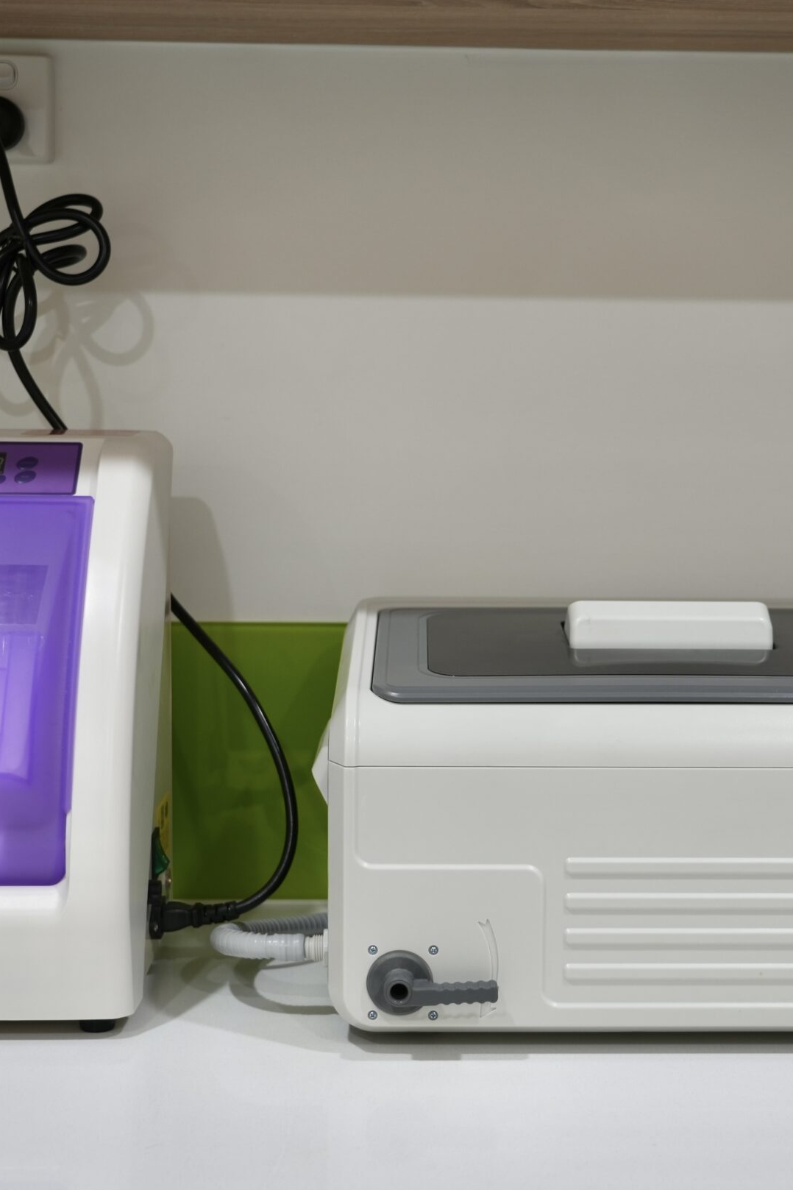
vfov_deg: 35.1
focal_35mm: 57
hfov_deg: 23.7
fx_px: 1883
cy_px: 610
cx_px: 467
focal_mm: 36
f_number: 4
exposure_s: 1/40
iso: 250
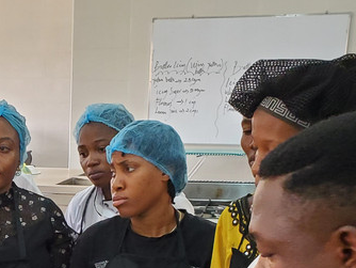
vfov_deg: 16.5
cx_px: -30
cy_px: 375
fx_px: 854
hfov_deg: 22.3
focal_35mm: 83
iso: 200
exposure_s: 1/40
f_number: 2.4
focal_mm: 4.3
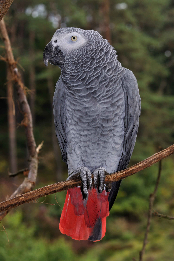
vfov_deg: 13.1
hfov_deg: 8.7
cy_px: 130
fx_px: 1145
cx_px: 87
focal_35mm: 158
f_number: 11
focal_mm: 105
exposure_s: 1/60
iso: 250
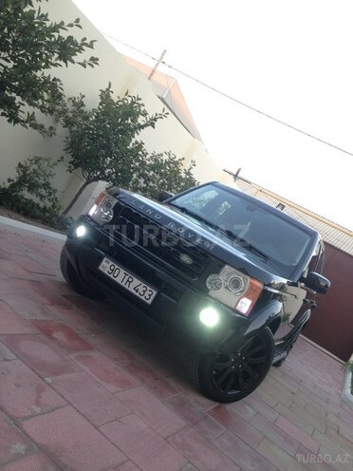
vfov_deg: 55.4
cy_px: 236
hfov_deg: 42.9
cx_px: 176
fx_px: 449
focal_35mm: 33
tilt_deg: -3.3
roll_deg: -32.0
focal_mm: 4.12
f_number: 2.4
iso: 50
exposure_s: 1/60
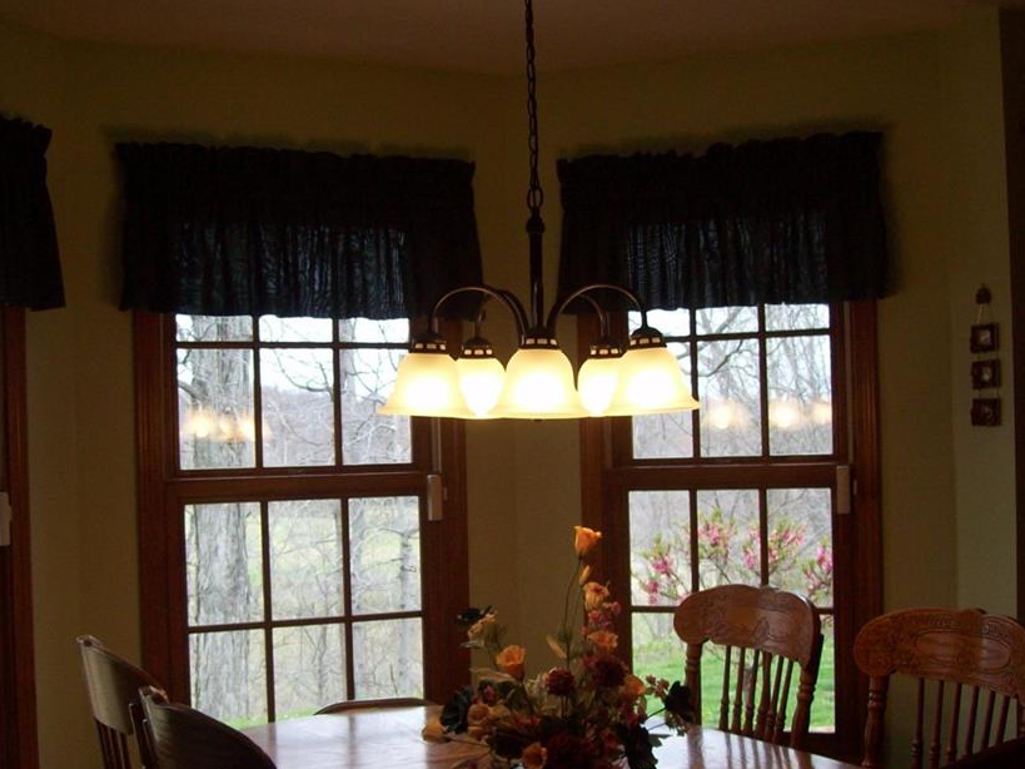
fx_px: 1332
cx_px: 428
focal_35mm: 45
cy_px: 463
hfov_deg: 41.9
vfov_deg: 32.1
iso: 80
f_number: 2.7
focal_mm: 6
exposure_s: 1/106
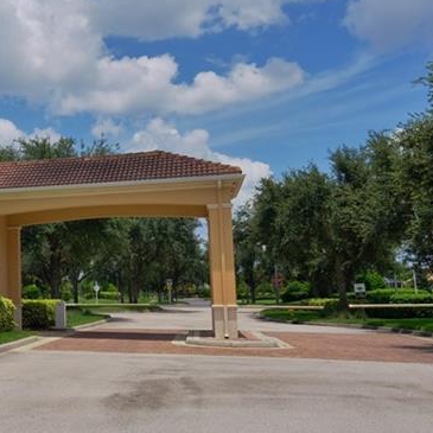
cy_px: 230
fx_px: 708
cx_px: -71
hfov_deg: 29.7
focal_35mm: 50
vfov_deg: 34.0
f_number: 11
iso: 160
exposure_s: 1/100
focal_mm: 13.8
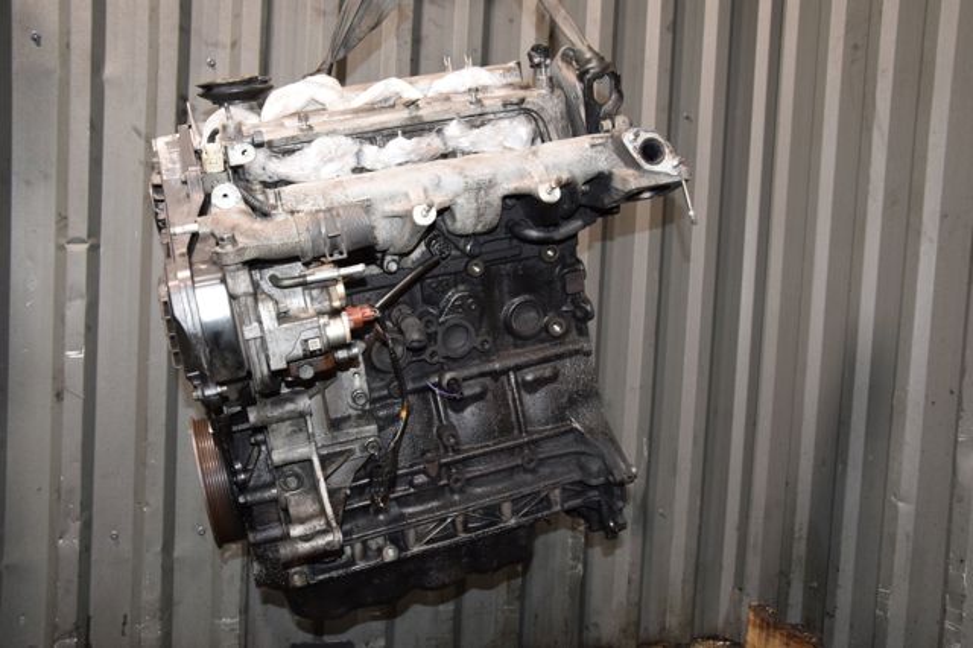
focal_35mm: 33
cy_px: 324
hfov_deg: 57.2
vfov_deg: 39.9
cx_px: 486
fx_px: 891
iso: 1600
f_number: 5.6
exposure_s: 1/60
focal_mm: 22
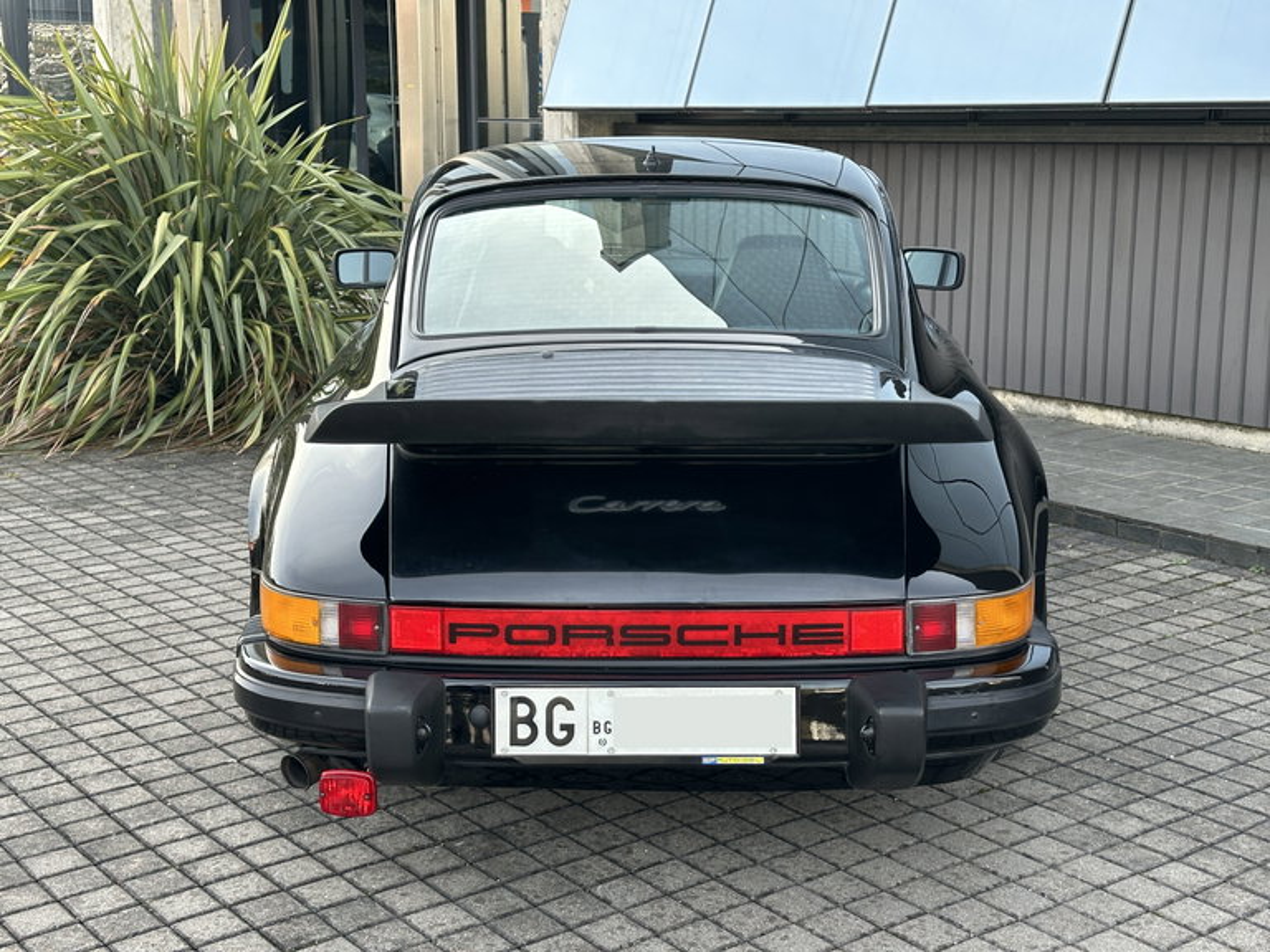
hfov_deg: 39.7
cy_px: 476
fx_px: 1761
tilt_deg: -11.2
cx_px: 635
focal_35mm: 48
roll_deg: +0.2
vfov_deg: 30.3
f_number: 1.78
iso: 64
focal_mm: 6.86
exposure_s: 1/332
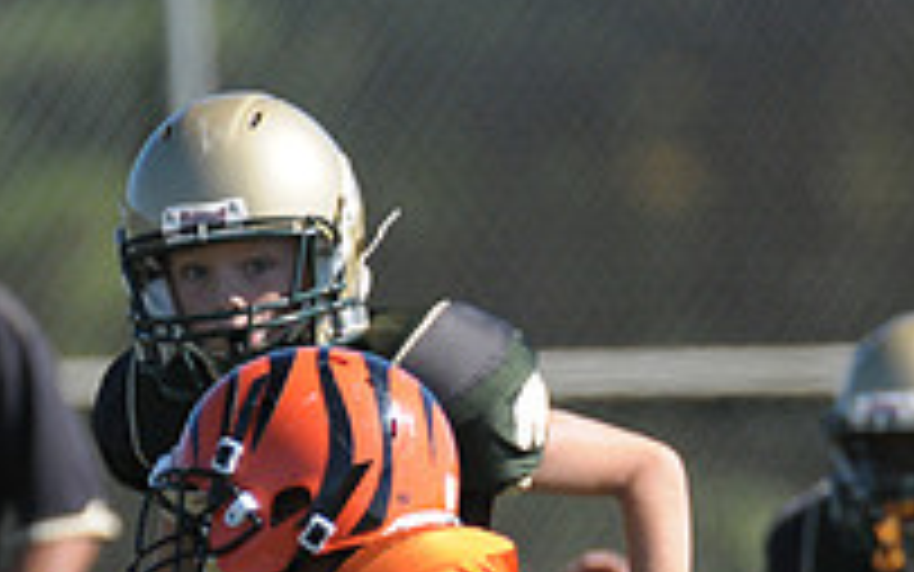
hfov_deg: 1.2
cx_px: 468
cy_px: 822
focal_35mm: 1749
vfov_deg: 0.8
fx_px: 43579
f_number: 4
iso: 640
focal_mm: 400
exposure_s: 1/3200
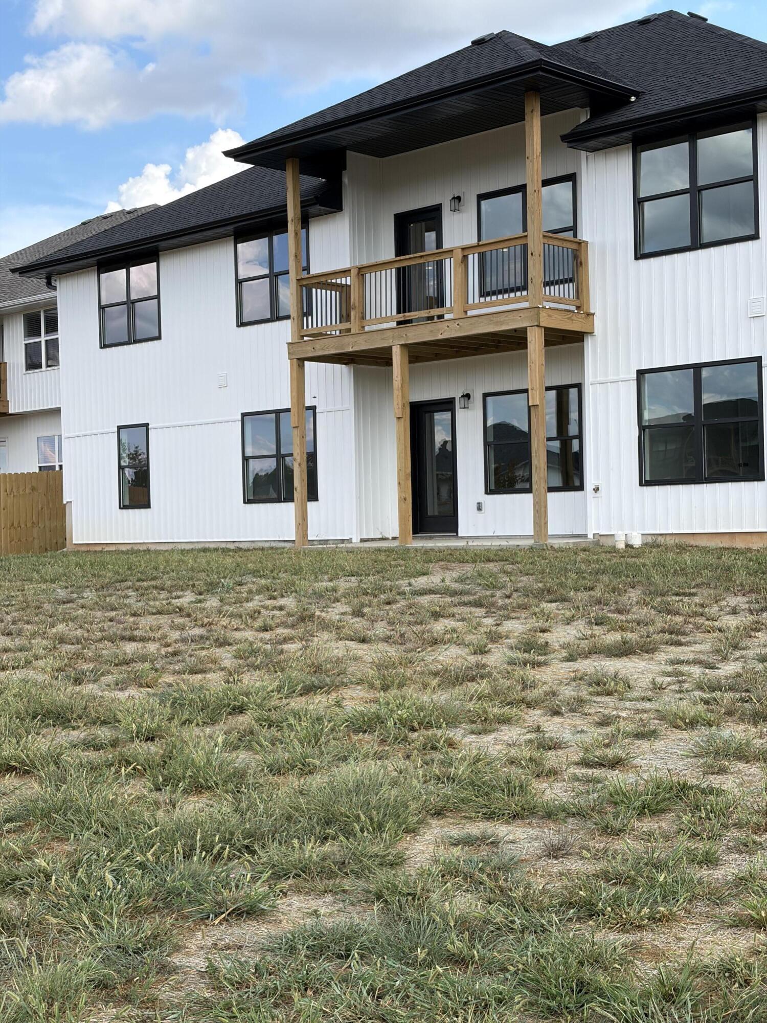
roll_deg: +1.6
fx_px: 1536
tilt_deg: +1.8
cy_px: 512
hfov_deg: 28.0
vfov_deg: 36.8
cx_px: 384
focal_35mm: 52
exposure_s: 1/1453
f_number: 1.6
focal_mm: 5.96
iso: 40
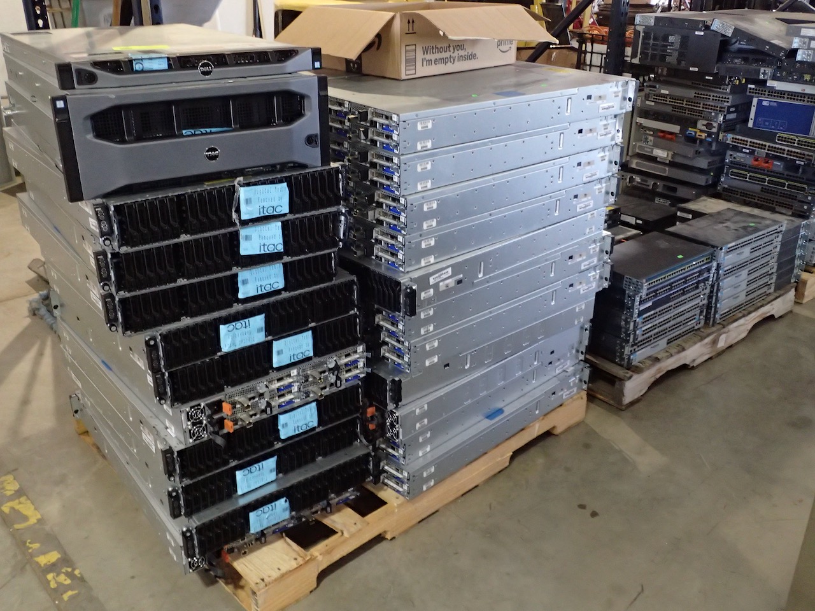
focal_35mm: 32
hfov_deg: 56.8
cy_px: 306
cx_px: 408
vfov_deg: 44.2
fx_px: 753
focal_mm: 5.87
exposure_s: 1/30
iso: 800
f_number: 3.2
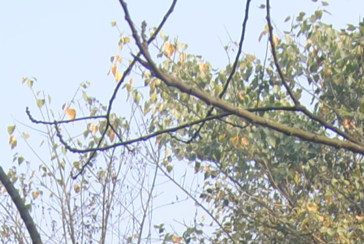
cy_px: 743
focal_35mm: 187
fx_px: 1893
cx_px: 131
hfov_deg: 11.0
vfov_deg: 6.7
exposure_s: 1/160
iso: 100
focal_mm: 18
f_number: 6.3
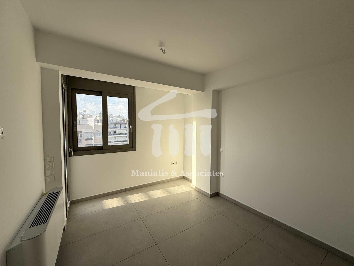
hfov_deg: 102.1
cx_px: 177
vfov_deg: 85.7
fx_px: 143
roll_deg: -0.1
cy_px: 133
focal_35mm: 14
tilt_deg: -1.9
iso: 50
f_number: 2.2
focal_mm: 2.22
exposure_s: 1/349
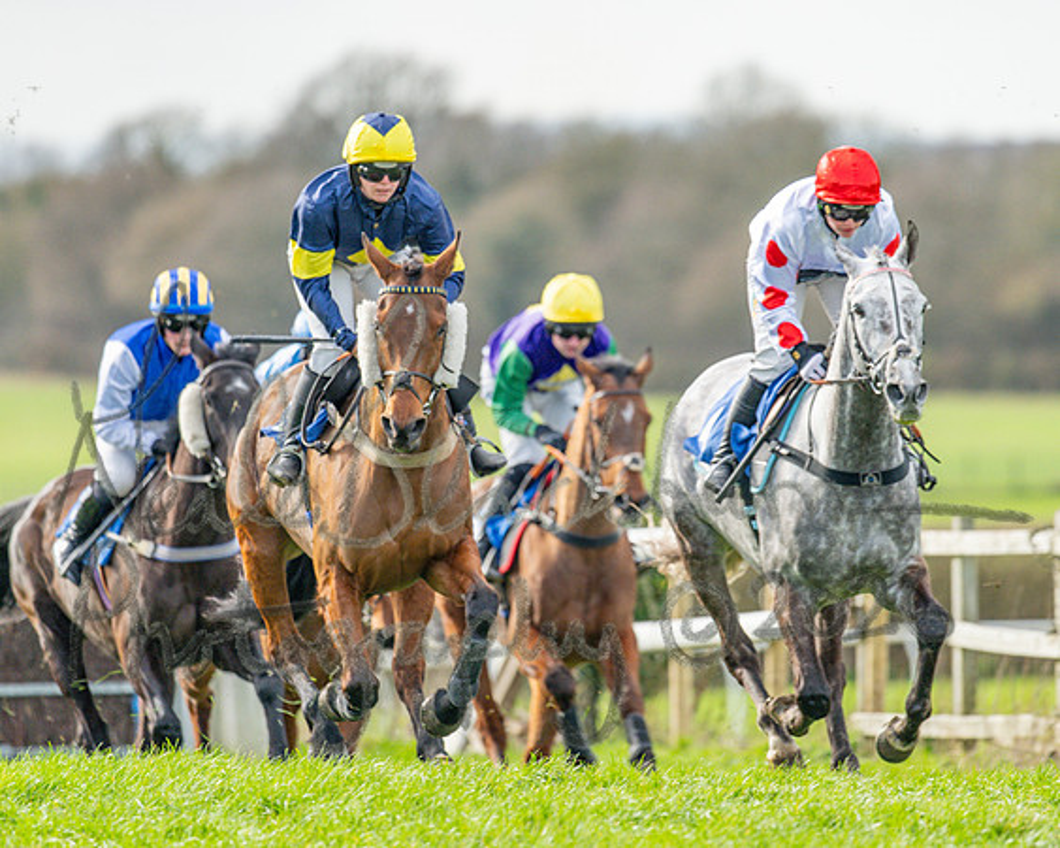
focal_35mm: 547
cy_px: 356
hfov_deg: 3.5
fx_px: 17141
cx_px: 514
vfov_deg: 2.8
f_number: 4.5
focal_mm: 400
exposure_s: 1/1600
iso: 500
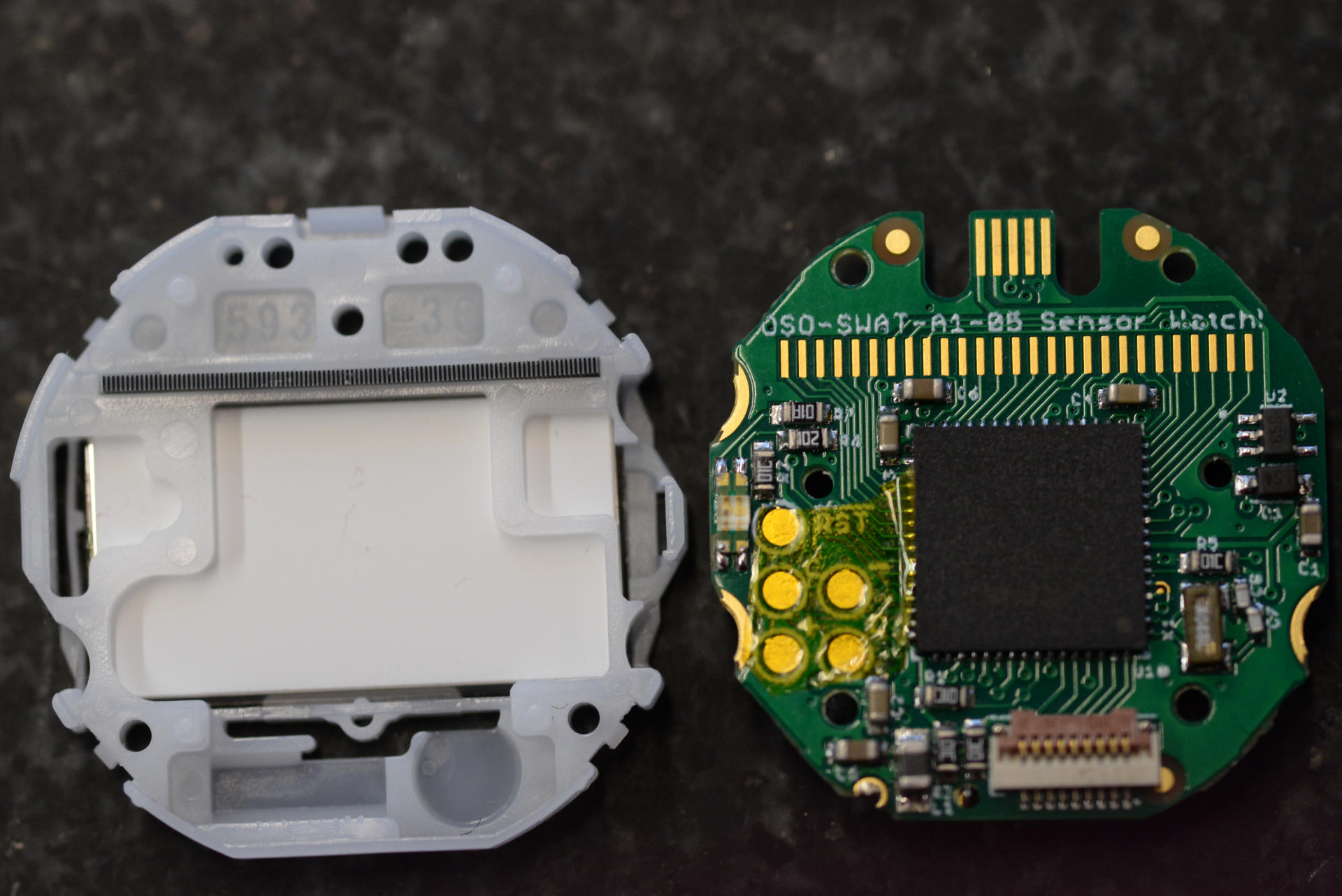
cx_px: 671
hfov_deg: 19.4
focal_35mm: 105
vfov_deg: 13.1
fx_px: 3916
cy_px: 448
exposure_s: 1/100
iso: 1600
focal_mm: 105
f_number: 8
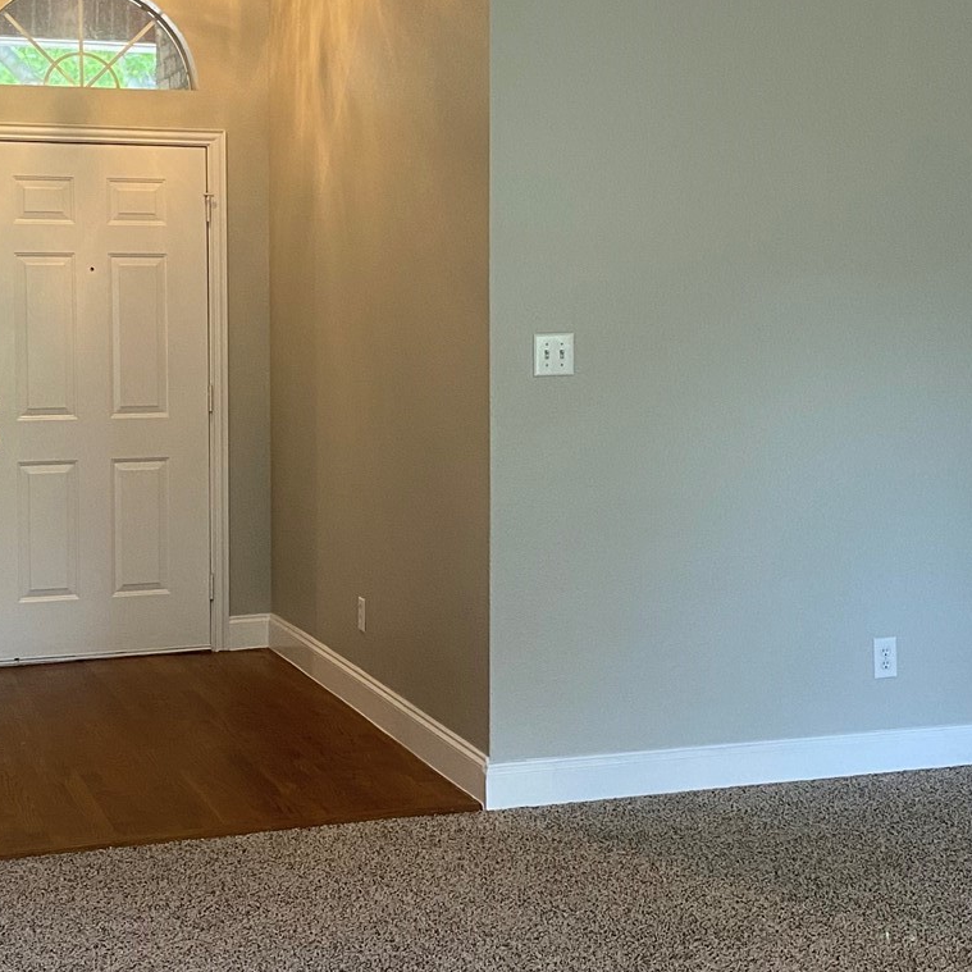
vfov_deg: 27.7
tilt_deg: -3.1
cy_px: 406
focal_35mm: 62
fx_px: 1970
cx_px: 496
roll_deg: -0.1
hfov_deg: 27.7
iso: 125
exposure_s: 1/60
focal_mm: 4.25
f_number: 1.8
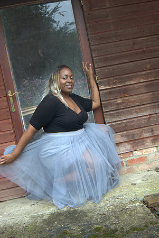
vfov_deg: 49.5
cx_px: 80
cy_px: 119
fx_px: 258
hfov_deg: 34.3
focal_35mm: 39
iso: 100
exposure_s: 1/100
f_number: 4.5
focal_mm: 26
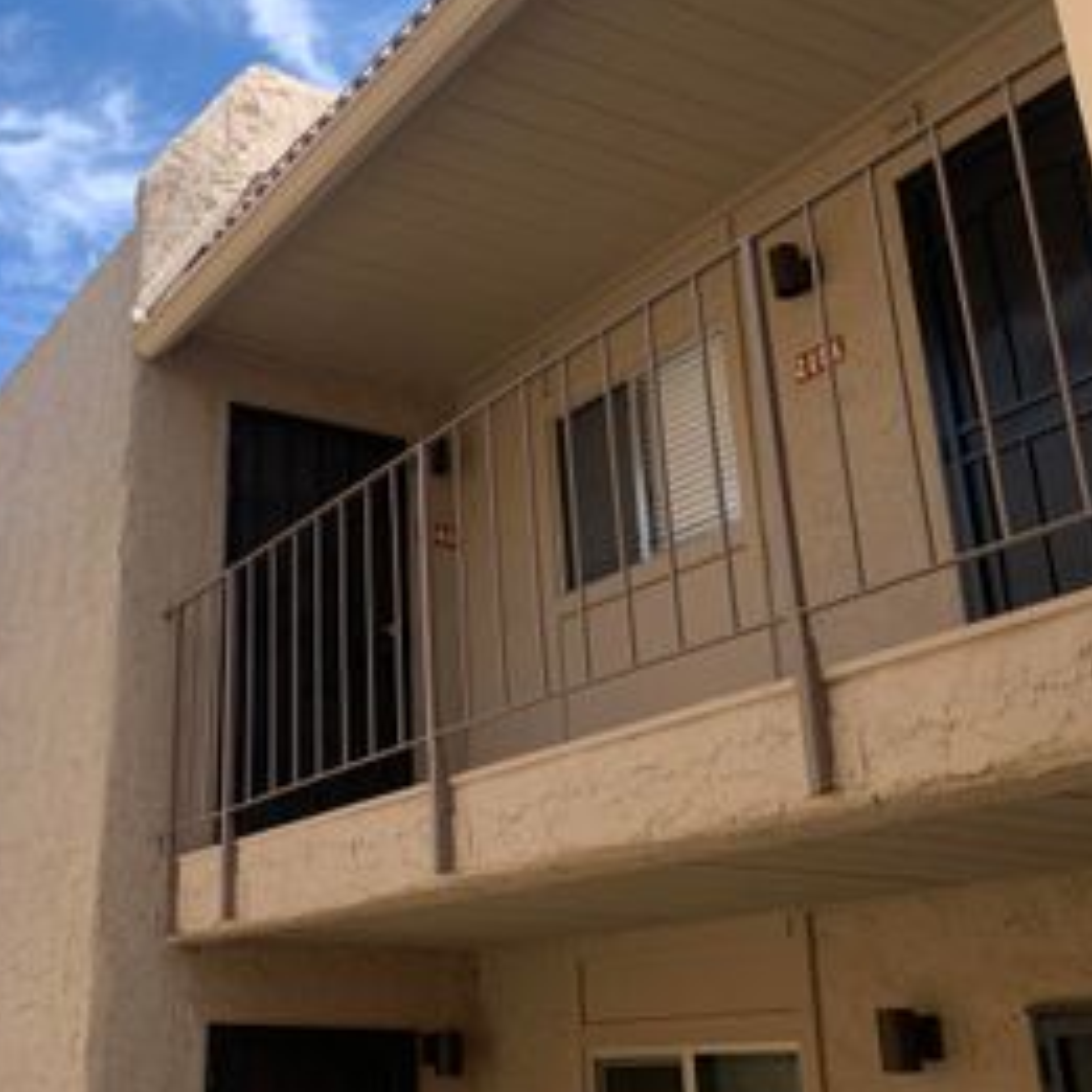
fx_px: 1570
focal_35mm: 44
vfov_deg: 38.1
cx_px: 310
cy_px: 416
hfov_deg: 37.6
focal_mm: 4.25
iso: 25
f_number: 1.8
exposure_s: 1/1220
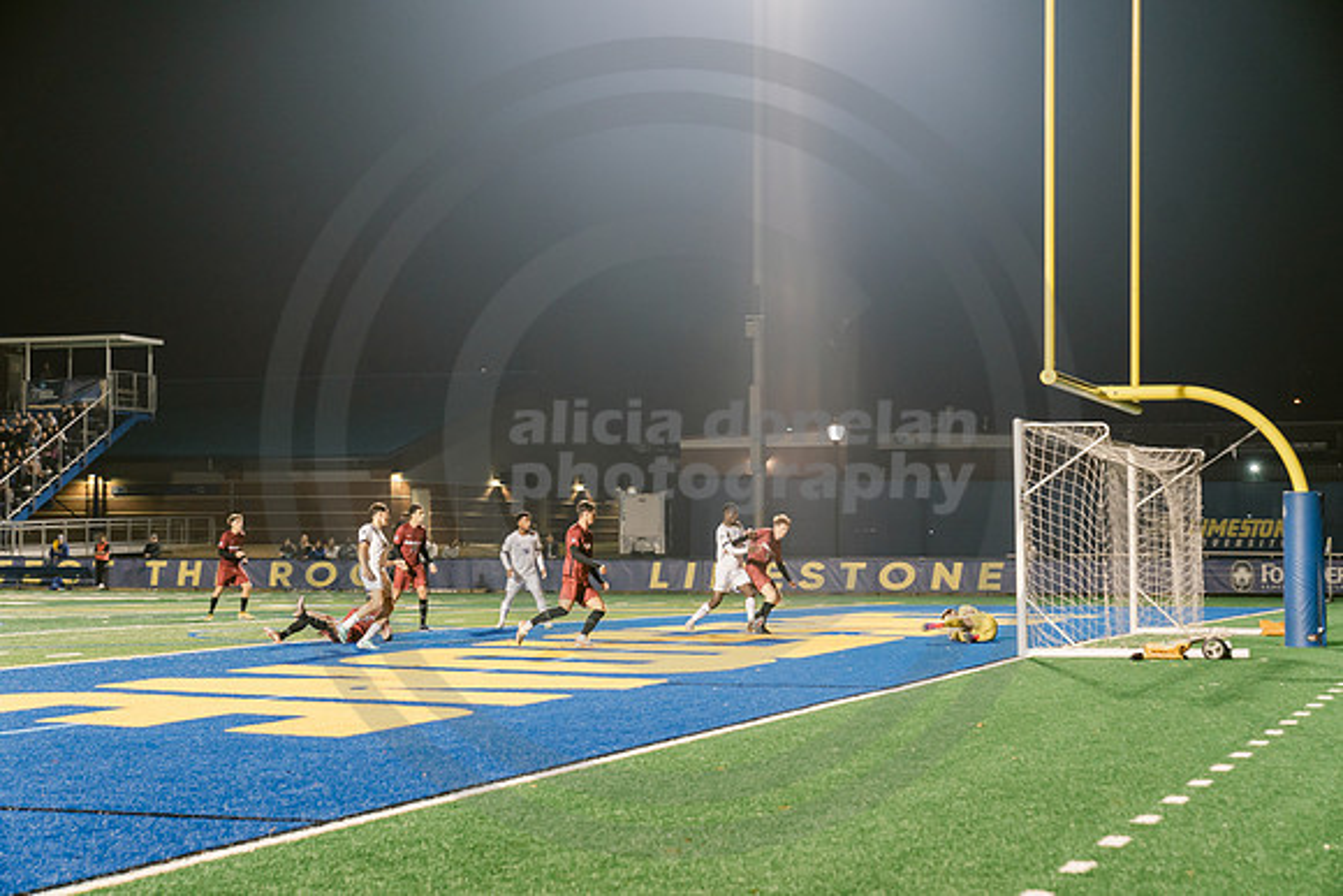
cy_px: 448
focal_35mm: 70
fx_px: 2612
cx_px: 671
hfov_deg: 28.8
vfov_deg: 19.5
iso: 2500
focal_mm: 70
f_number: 4
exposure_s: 1/160
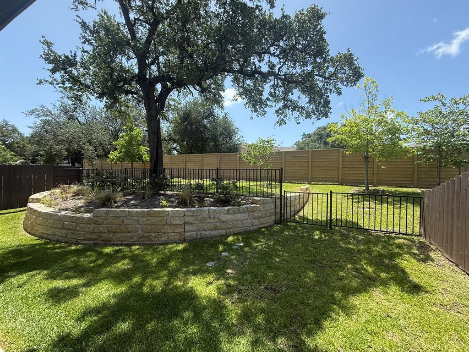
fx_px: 190
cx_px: 234
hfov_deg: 102.1
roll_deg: -0.5
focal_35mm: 14
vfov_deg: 85.7
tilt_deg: -0.7
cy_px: 176
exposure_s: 1/888
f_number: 2.2
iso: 64
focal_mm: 2.22
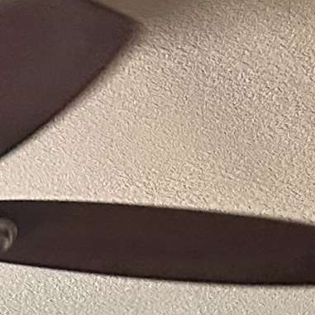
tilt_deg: +0.8
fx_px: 1760
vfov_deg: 8.8
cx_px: 66
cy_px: 857
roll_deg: +1.0
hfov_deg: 10.2
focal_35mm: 171
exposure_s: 1/60
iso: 320
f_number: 1.78
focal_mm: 6.86
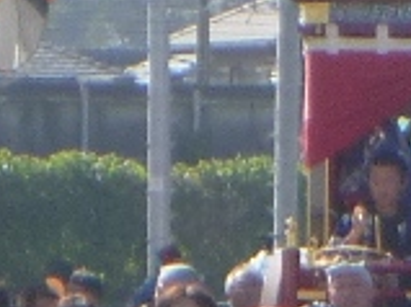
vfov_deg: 1.4
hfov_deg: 1.9
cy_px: 157
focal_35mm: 1067
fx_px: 12659
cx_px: 512
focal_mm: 18
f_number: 5.7
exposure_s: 1/160
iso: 100
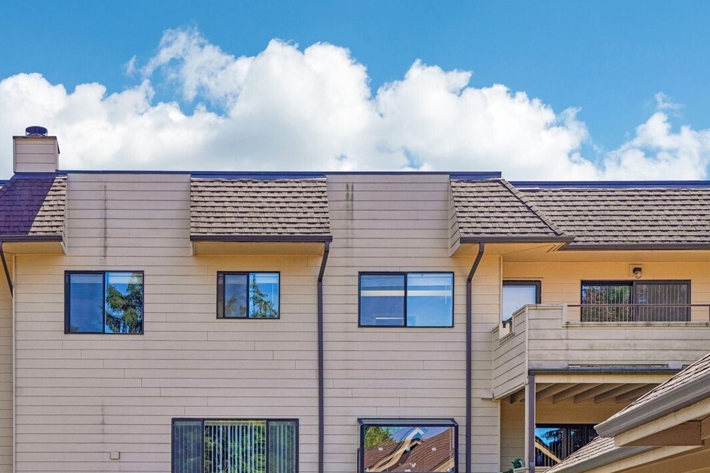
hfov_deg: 35.1
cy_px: 351
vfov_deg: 23.9
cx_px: 202
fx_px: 1104
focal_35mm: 56
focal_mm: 35
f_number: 8
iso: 400
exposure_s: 1/640
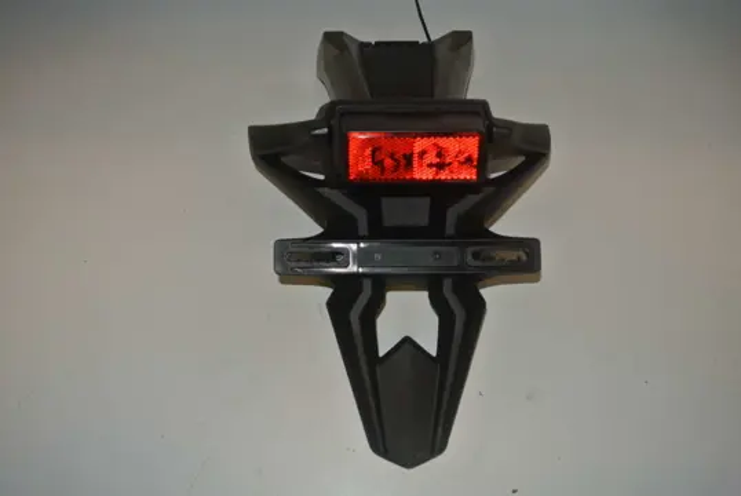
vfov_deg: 43.7
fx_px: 618
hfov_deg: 61.9
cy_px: 248
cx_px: 370
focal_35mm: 30
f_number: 3.5
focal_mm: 11.4
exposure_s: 1/60
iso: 200
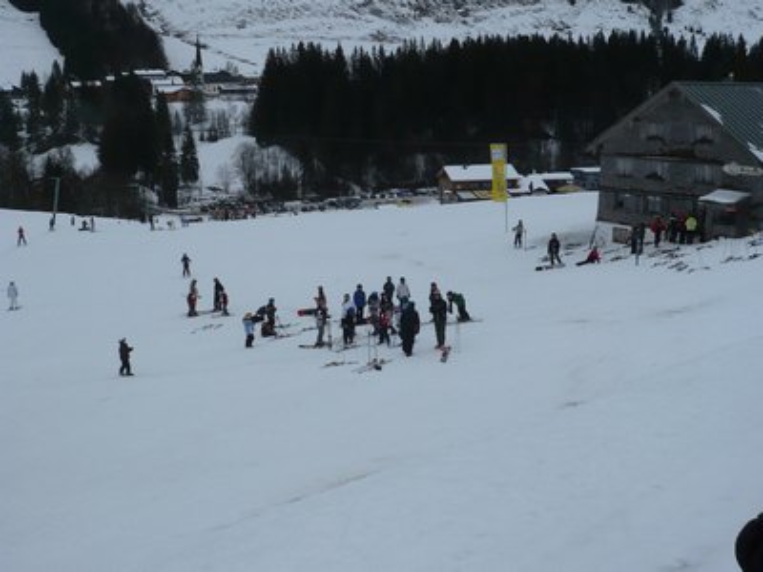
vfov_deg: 32.2
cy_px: 286
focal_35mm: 45
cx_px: 382
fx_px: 992
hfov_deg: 42.1
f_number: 3.5
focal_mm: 7.4
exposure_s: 1/500
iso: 100
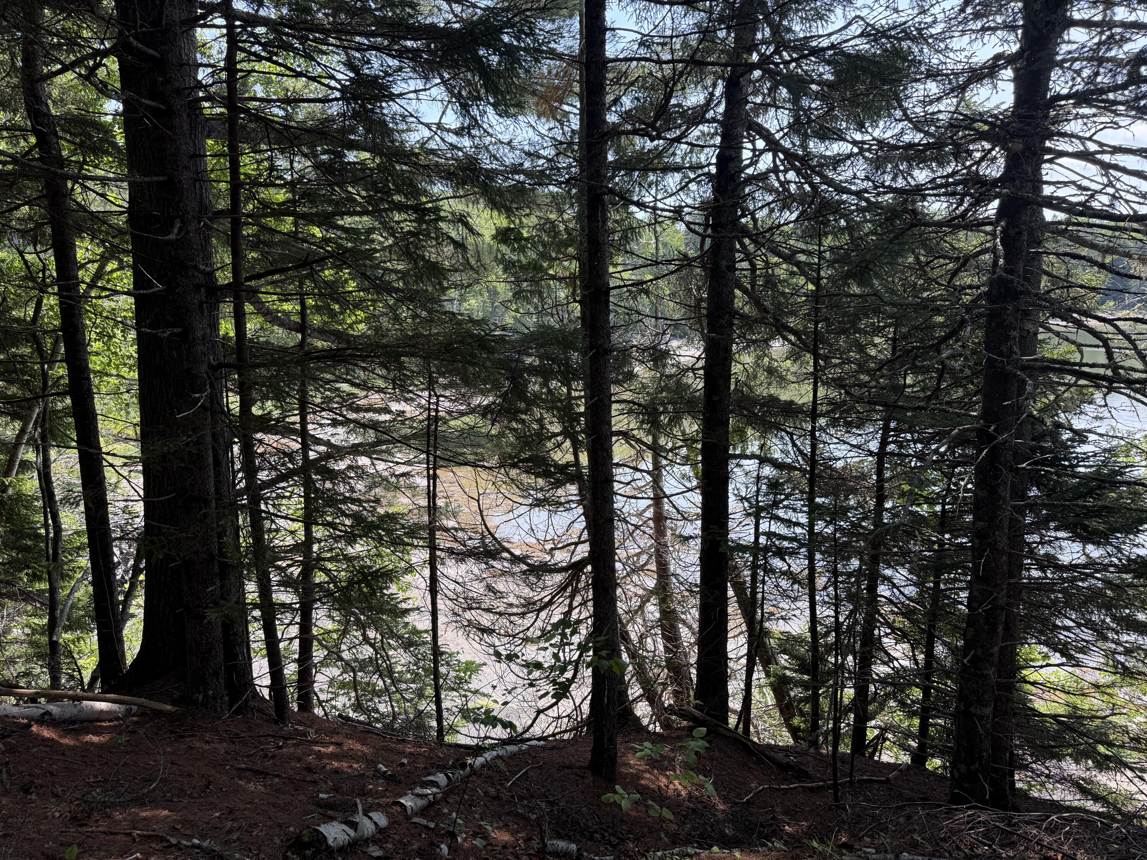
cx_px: 574
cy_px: 430
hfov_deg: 71.6
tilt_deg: -8.0
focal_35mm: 24
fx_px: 795
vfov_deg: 56.8
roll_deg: +1.5
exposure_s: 1/788
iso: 100
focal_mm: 6.76
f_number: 1.78
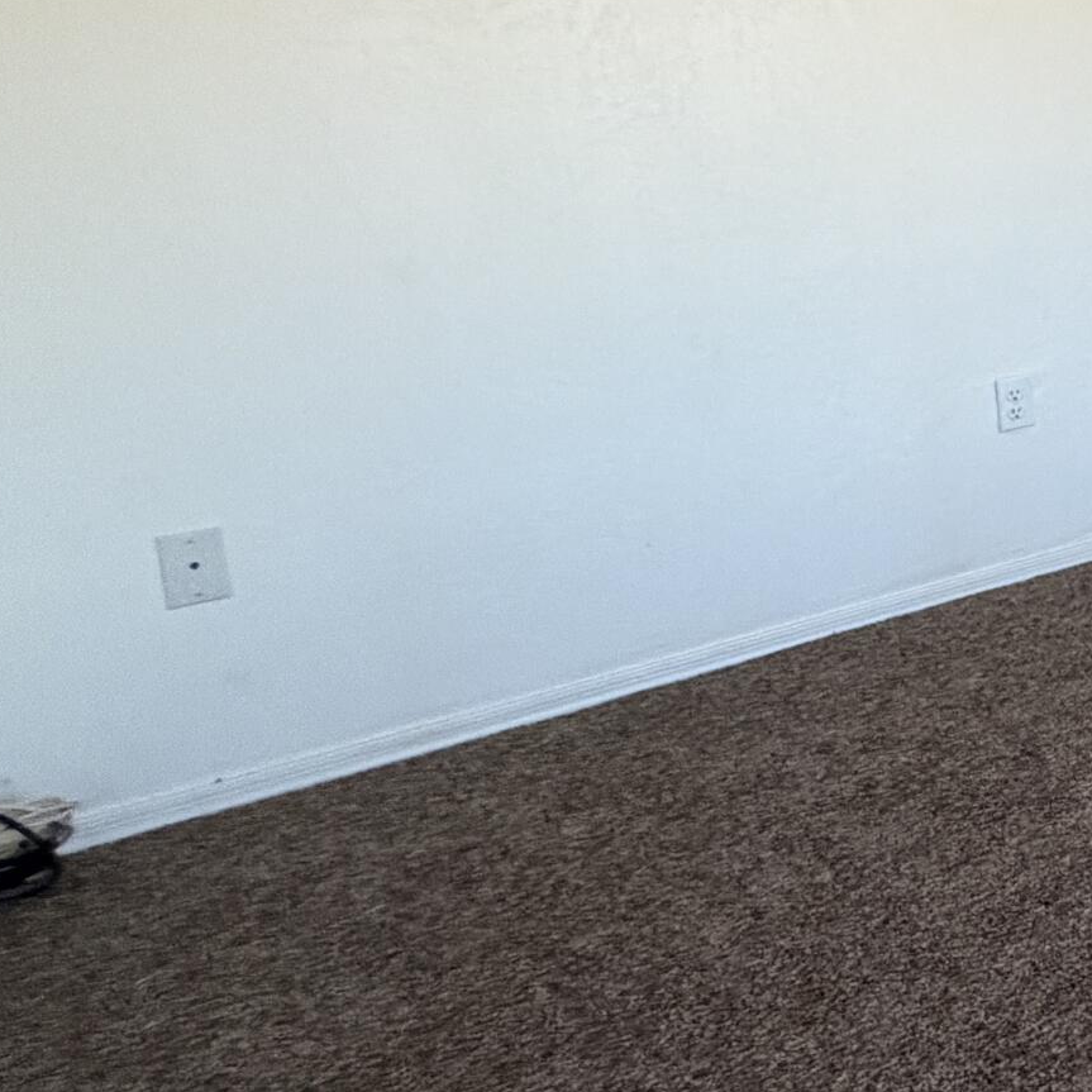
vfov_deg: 37.9
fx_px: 1535
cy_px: 232
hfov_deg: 25.4
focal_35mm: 43
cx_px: 1758
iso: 320
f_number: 2.2
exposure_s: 1/68
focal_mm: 2.22
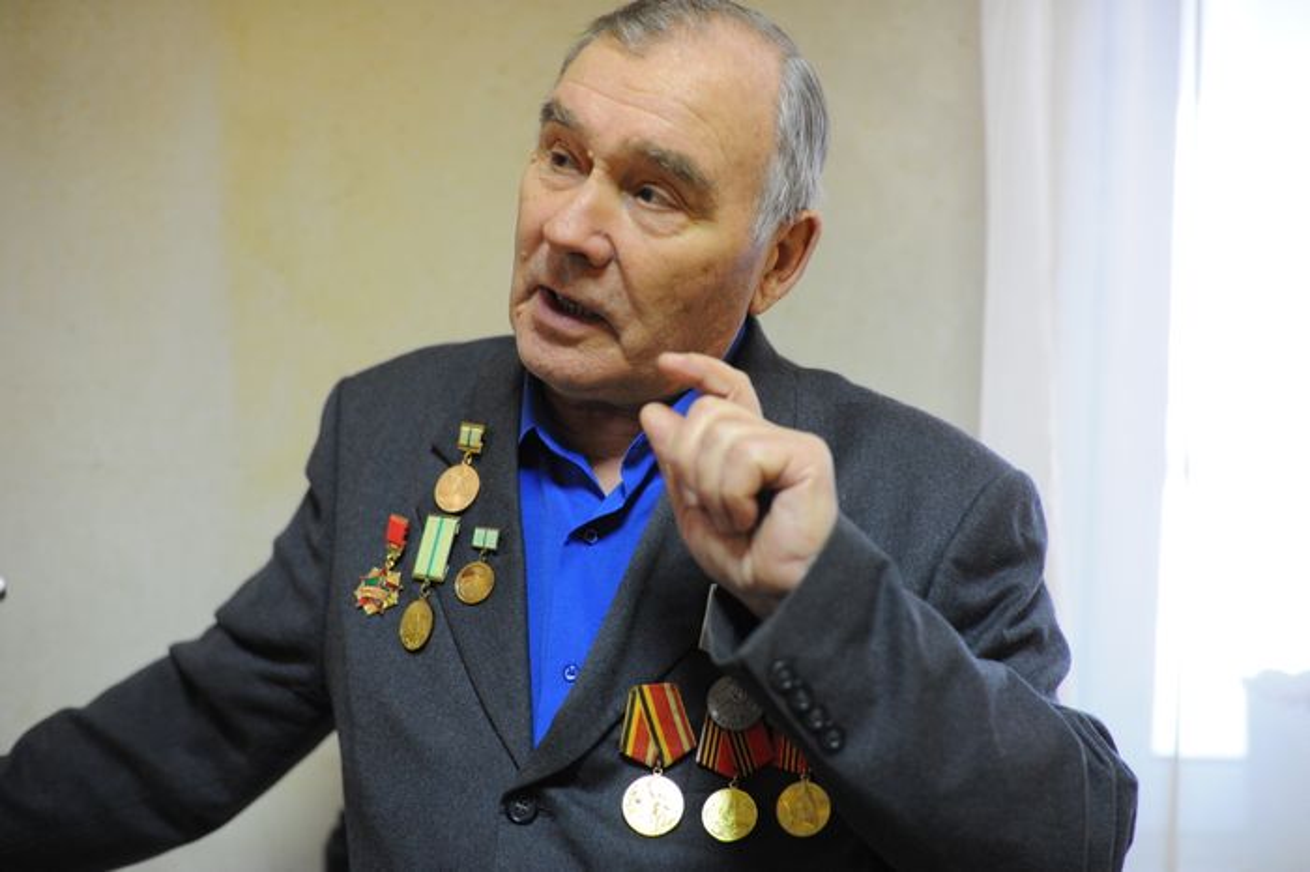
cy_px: 436
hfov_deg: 39.6
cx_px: 655
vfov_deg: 27.0
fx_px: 1819
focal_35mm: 50
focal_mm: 50
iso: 3200
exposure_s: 1/320
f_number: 2.8
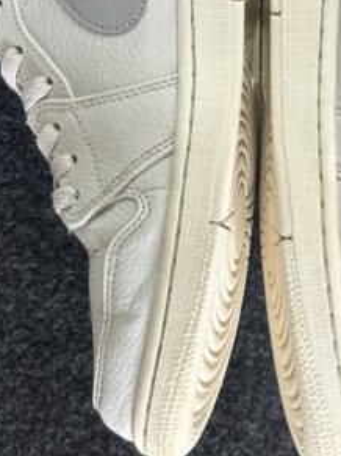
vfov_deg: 14.8
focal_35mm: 132
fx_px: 1735
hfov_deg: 11.2
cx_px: 260
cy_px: 57
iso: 100
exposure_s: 1/50
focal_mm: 6.86
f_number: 1.78
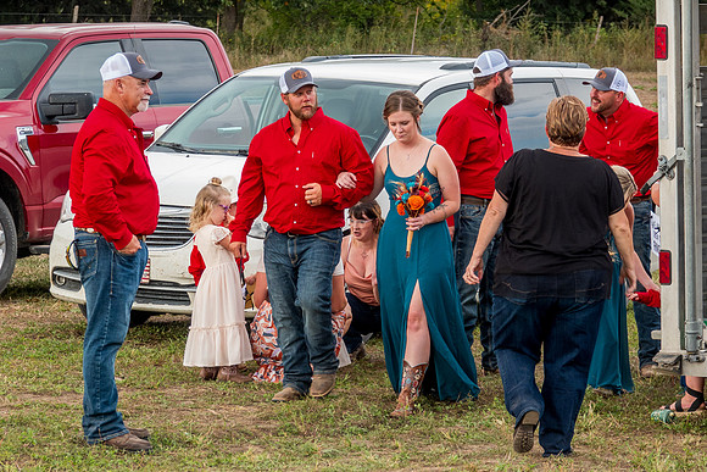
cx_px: 354
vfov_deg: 11.2
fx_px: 2416
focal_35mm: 123
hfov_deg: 16.6
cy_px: 236
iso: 125
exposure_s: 1/125
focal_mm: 44.93
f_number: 4
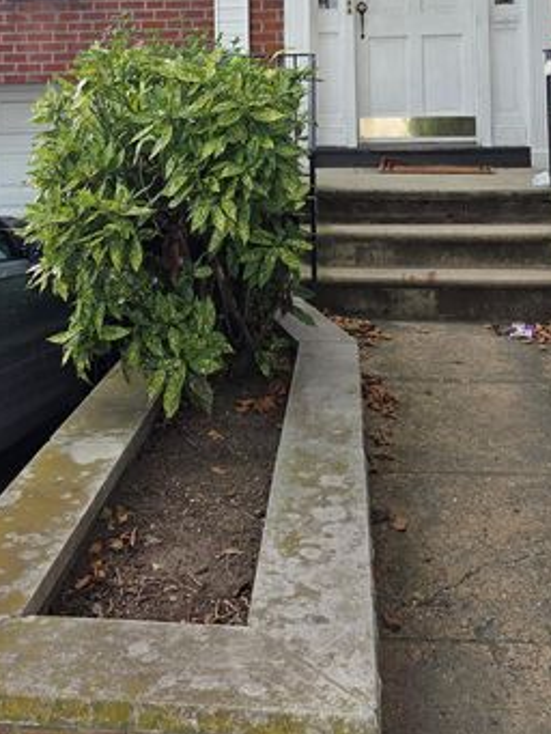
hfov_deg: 32.2
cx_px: 254
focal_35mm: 45
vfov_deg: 39.2
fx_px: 954
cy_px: 79
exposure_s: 1/180
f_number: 1.7
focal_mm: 6.3
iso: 50
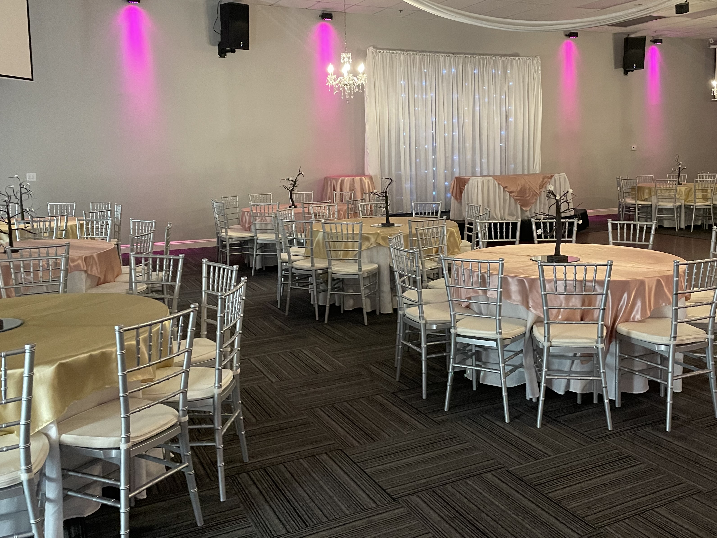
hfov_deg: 55.2
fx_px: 684
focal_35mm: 33
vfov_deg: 42.8
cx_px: 397
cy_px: 218
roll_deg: +1.1
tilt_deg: -5.8
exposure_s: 1/60
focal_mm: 4.2
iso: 400
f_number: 1.6
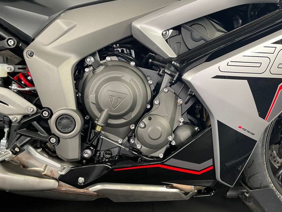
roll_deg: -0.6
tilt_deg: -7.8
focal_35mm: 26
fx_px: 212
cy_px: 106
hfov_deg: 67.3
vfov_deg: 53.1
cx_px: 141
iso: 160
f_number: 1.6
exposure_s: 1/50
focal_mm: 4.2
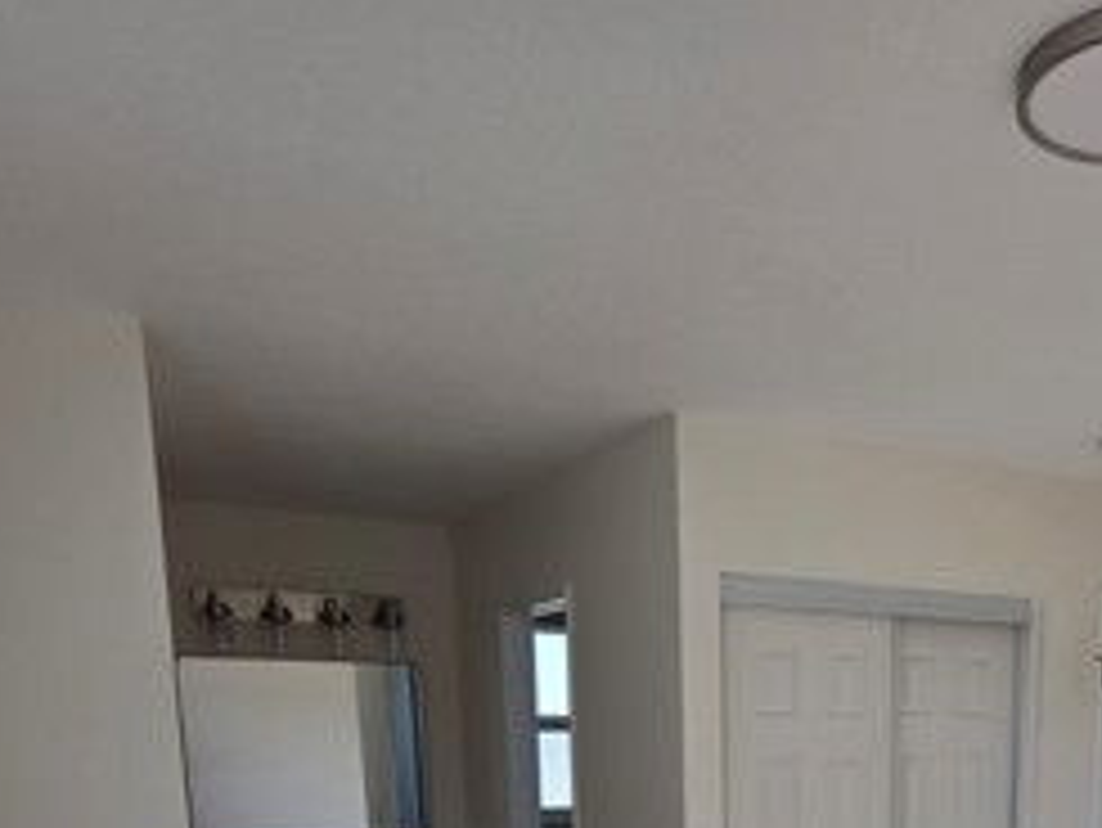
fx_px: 1083
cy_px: 958
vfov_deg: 34.6
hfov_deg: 51.0
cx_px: 864
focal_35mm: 34
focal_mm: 2.2
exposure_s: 1/293
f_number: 1.9
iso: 32
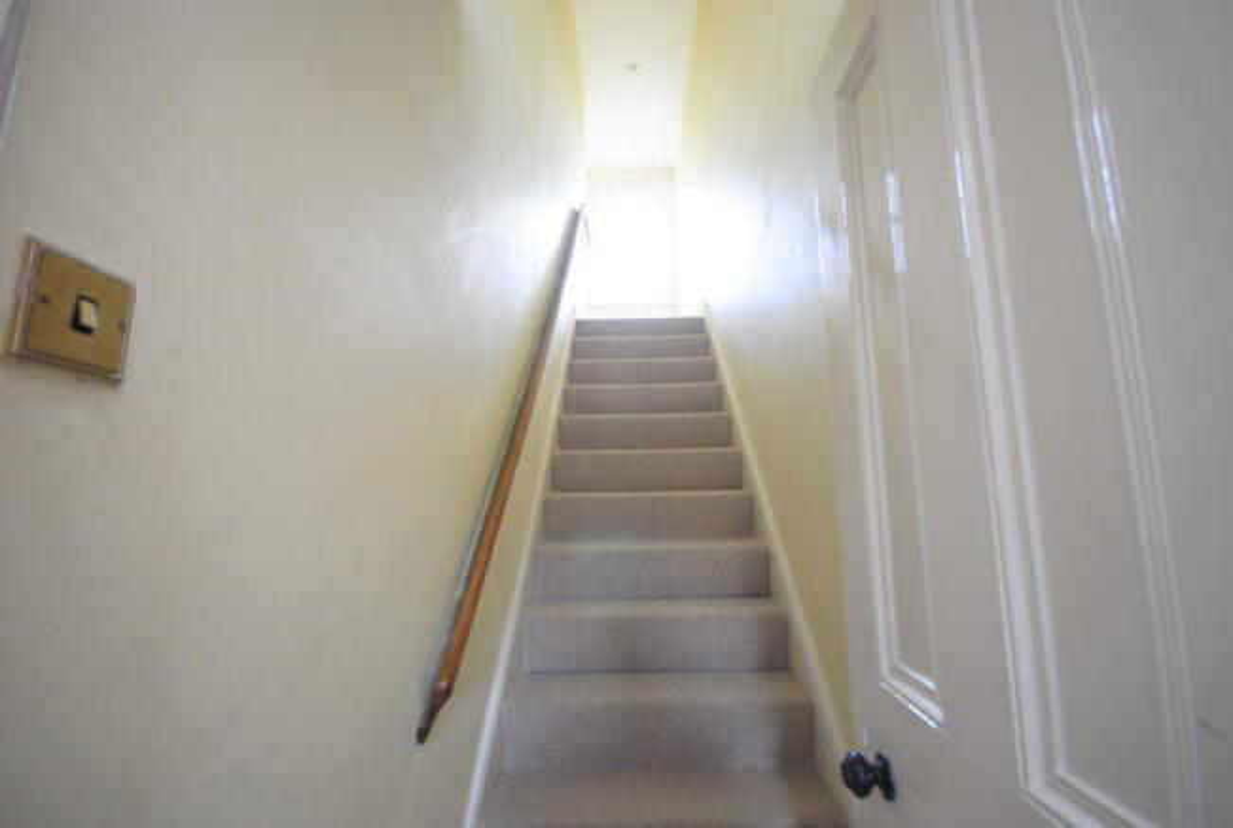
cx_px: 616
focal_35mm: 15
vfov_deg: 77.6
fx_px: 515
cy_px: 414
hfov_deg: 100.3
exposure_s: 1/15
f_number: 4
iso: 400
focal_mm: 10
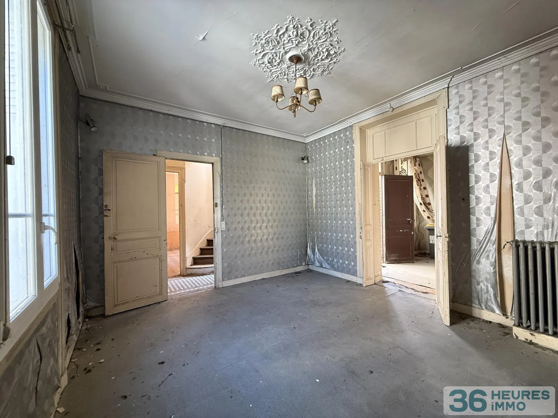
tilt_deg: +0.4
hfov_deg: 102.1
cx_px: 279
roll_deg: +1.3
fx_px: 226
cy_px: 209
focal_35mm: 14
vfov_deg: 85.7
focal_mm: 2.22
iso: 400
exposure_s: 1/60
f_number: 2.2
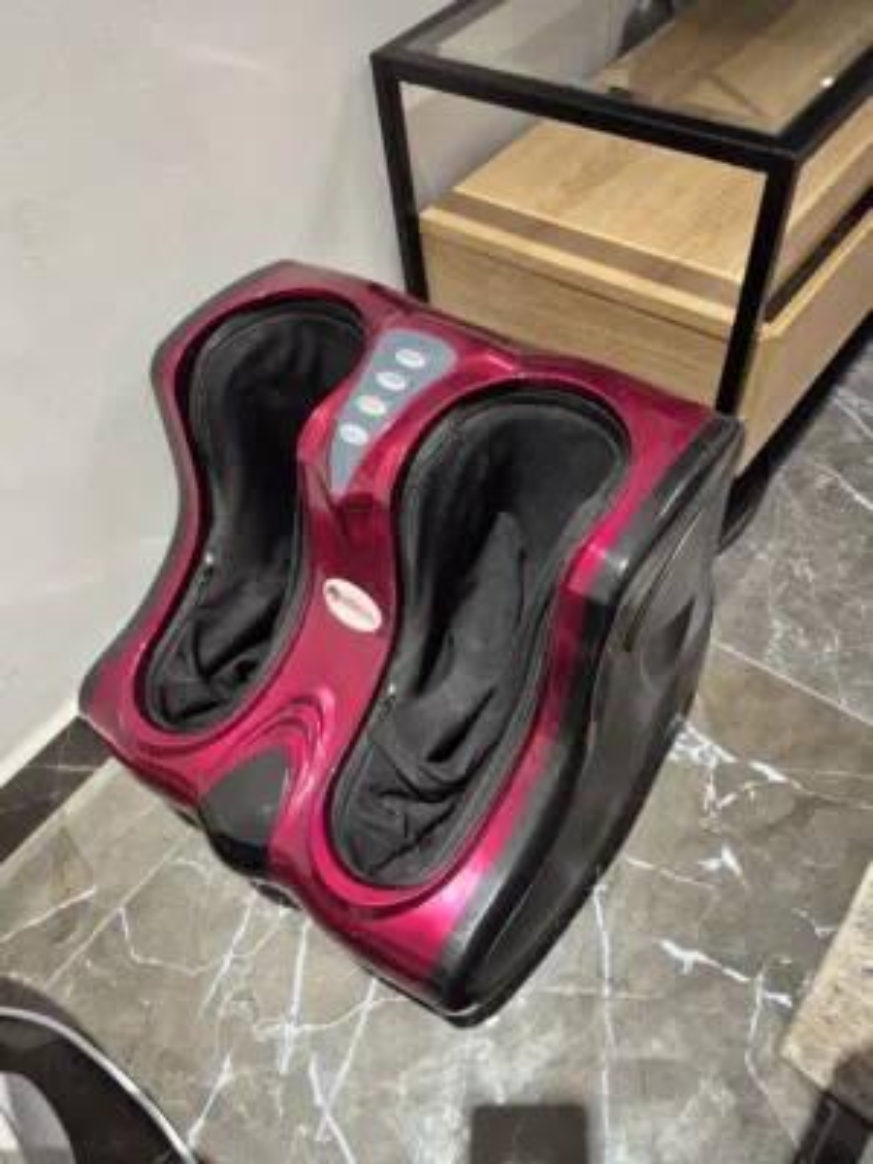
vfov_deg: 73.9
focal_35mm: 23
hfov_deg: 58.9
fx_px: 773
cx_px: 436
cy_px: 582
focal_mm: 5.4
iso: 500
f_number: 1.8
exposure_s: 1/100
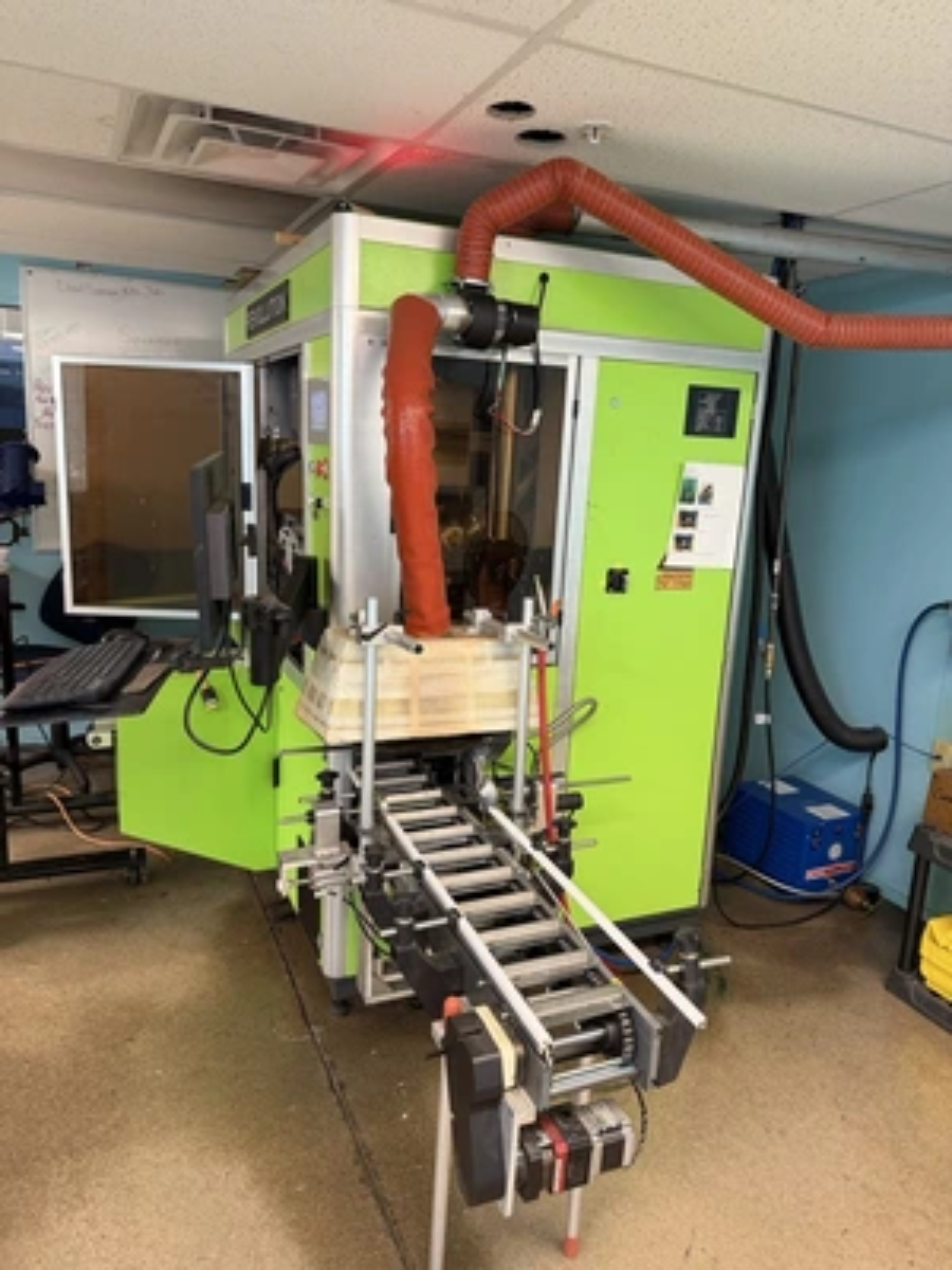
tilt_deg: -12.1
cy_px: 635
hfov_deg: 56.8
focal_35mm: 24
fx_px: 880
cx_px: 476
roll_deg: -2.7
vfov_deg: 71.6
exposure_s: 1/60
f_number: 1.78
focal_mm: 6.76
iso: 250
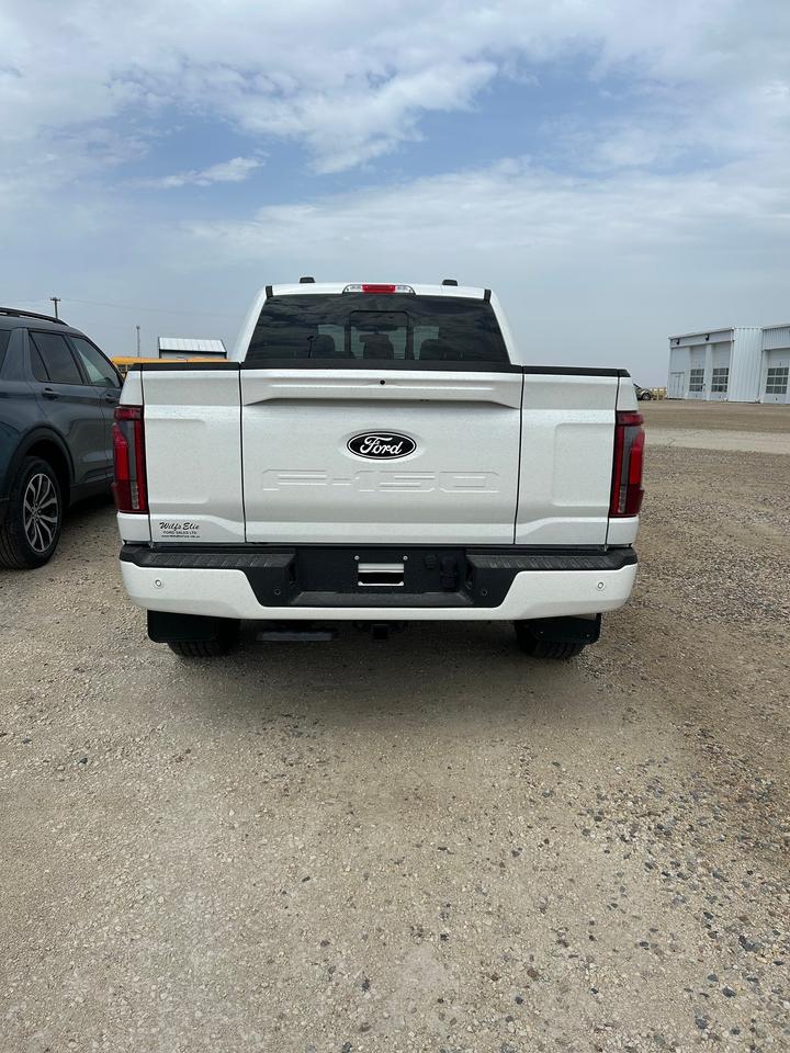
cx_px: 395
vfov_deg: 67.3
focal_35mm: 26
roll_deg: -2.2
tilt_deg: -10.4
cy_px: 526
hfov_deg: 53.1
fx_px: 791
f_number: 1.5
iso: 50
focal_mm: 5.7
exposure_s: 1/5587
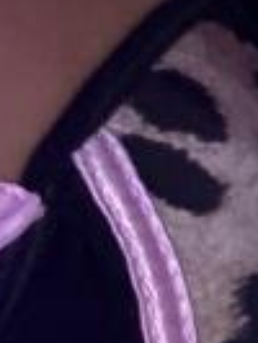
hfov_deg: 7.7
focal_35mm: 173
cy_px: -598
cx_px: -462
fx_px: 1716
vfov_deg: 9.5
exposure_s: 1/34
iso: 400
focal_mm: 2.69
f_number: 1.9
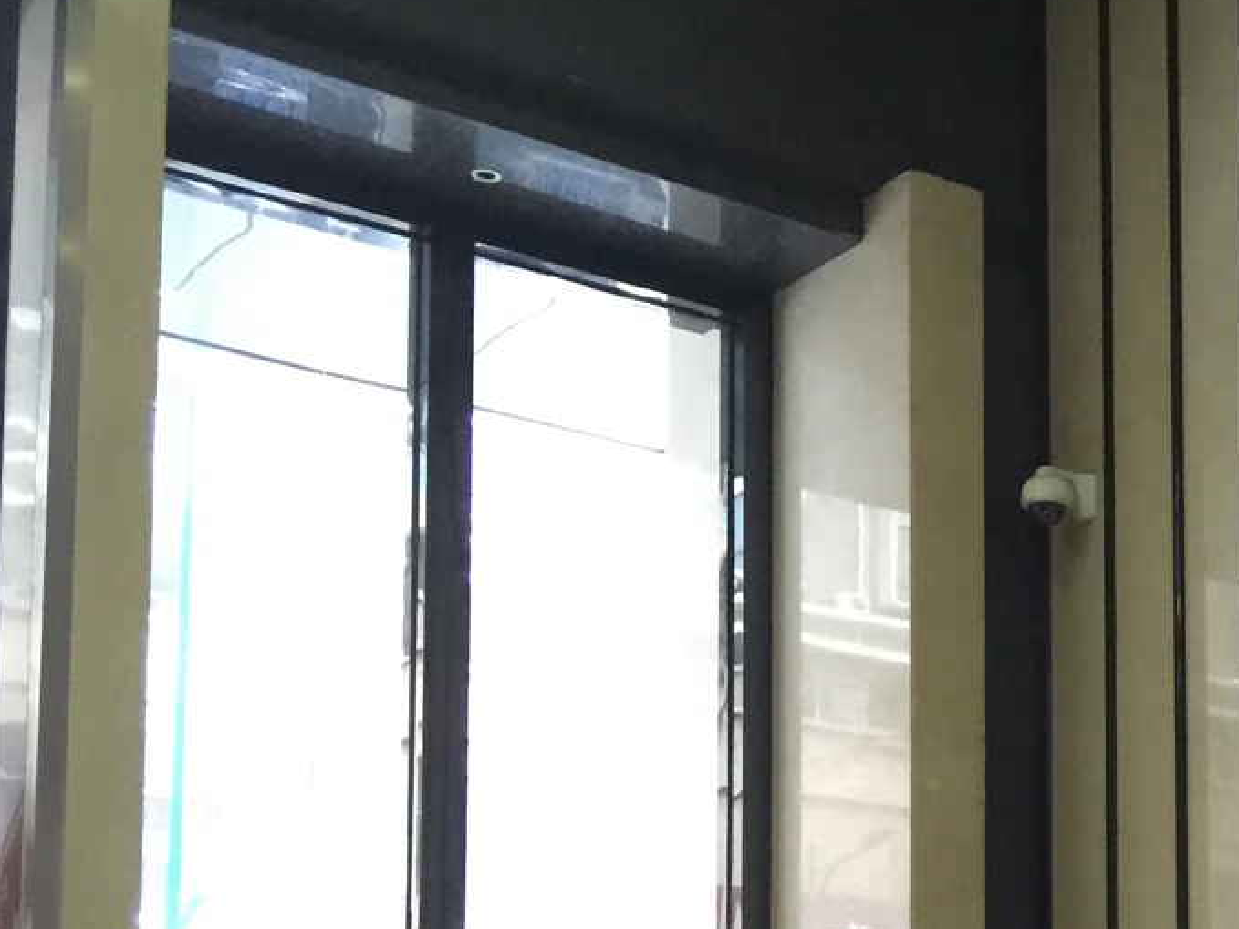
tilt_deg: +6.4
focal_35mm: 71
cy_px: 1038
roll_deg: +0.3
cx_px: 1422
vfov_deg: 19.8
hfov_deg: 25.1
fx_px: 2541
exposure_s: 1/4
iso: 100
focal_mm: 4.15
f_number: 2.2
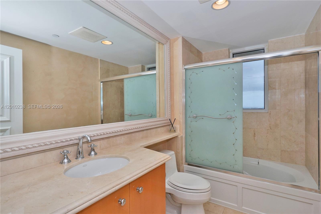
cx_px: 160
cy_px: 107
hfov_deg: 90.0
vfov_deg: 67.4
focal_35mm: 18
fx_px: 160
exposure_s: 1/60
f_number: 20
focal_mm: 18
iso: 250
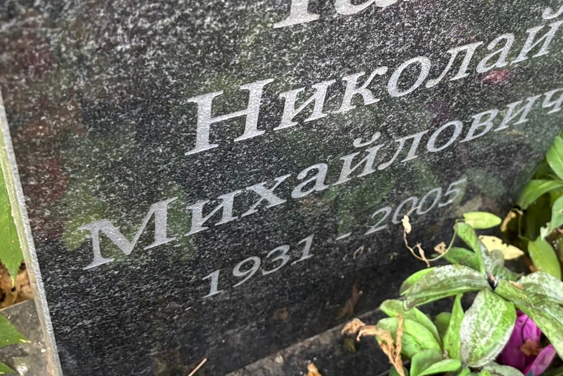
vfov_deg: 29.6
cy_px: 112
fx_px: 704
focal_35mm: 45
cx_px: 375
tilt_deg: -45.5
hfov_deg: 43.0
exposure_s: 1/60
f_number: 1.6
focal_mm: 5.96
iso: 160
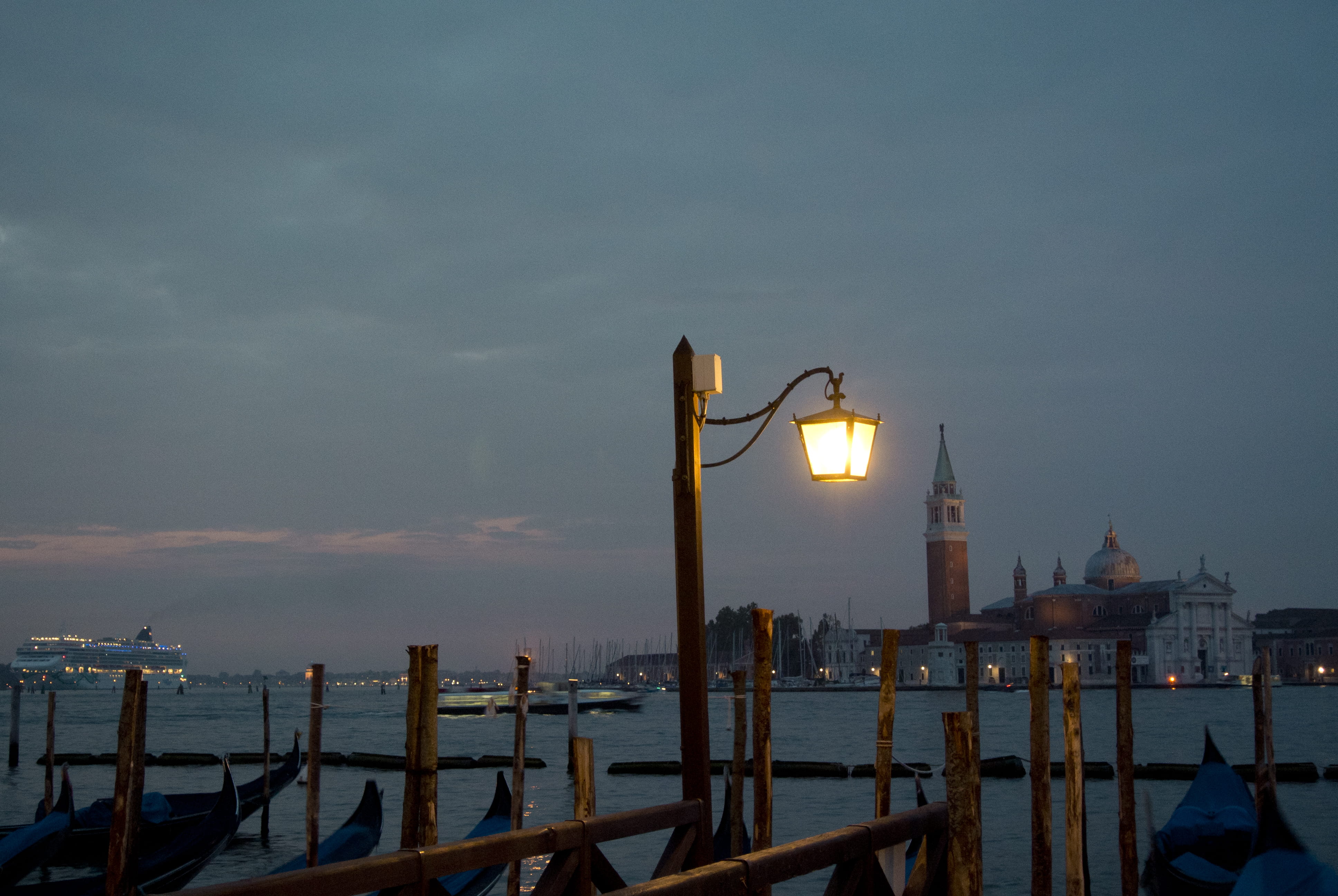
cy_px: 448
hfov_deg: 41.9
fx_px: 1749
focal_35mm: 47
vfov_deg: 28.7
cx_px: 669
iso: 400
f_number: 4.5
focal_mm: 17.5
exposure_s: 1/6
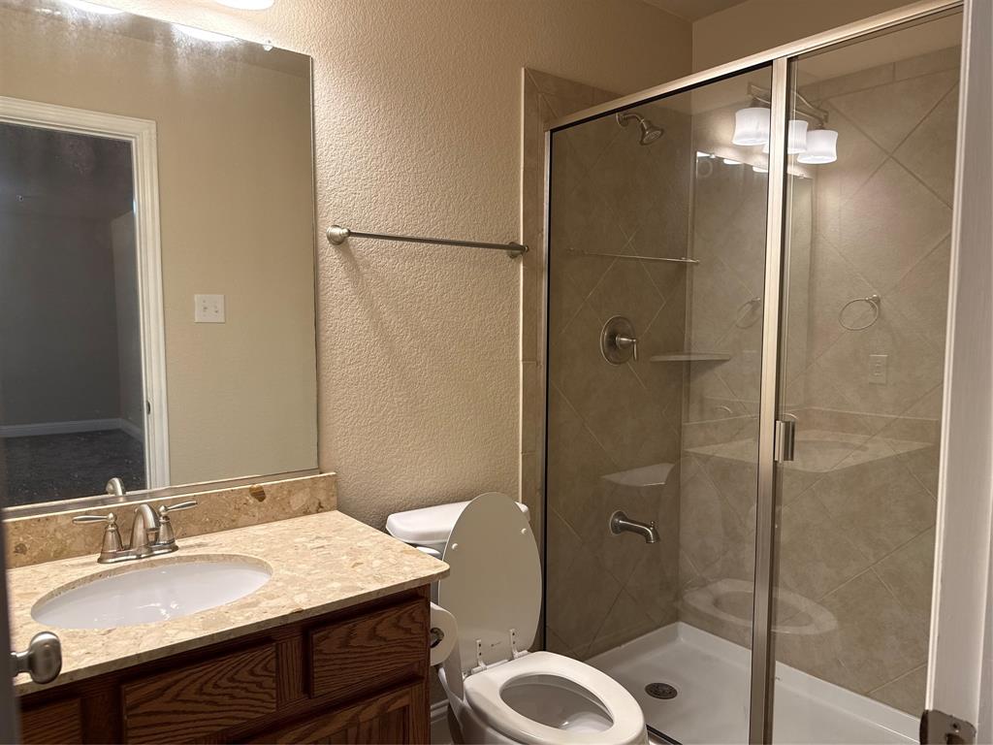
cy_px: 372
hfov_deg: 71.6
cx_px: 496
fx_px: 688
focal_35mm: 24
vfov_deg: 56.8
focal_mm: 6.76
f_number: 1.78
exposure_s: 1/60
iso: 100
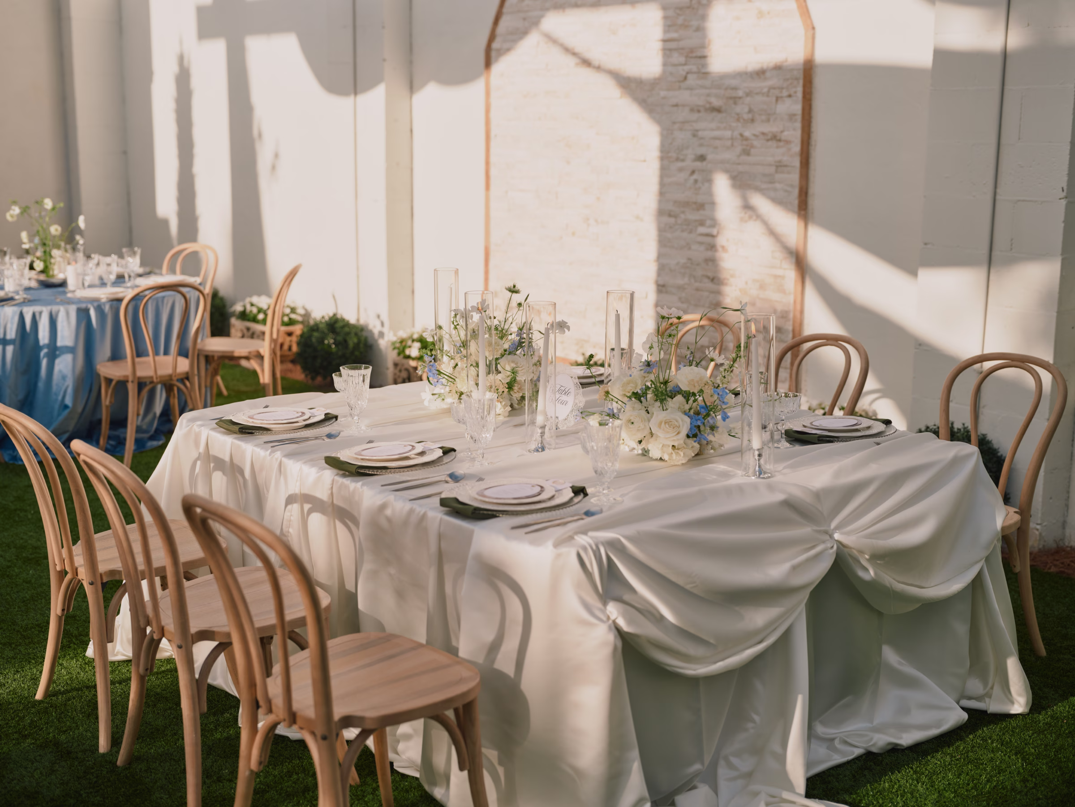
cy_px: 404
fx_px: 1366
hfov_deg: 42.9
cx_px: 538
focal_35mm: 44
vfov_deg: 32.9
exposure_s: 1/2700
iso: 100
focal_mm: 55
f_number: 2.8
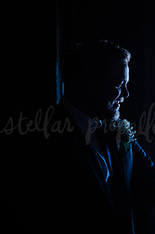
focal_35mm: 152
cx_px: 129
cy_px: 124
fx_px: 986
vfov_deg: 13.5
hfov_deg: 9.0
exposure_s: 1/400
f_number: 3.5
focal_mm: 85
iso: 800
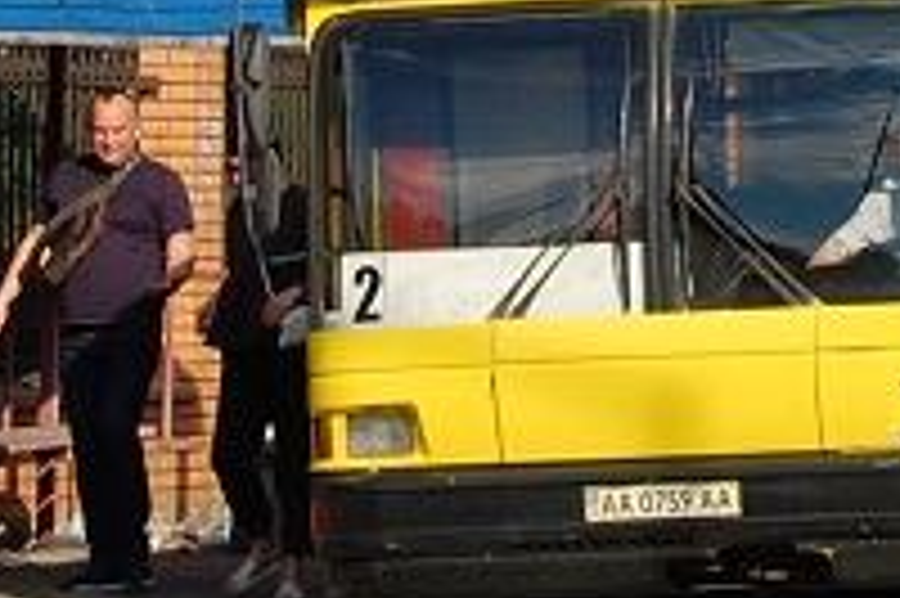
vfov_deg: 2.8
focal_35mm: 494
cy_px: -470
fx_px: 12339
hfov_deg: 4.2
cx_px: 922
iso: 200
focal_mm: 55
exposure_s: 1/320
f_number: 9
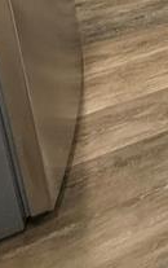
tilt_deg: -15.0
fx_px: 402
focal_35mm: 55
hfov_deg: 18.5
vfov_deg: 23.6
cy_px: -186
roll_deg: -2.9
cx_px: 302
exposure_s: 1/120
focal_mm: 2.22
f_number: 2.2
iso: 320
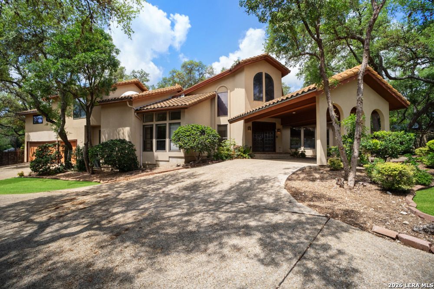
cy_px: 144
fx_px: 199
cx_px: 217
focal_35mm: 16
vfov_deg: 72.1
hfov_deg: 95.0
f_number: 8
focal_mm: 11
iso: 800
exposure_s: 1/1250
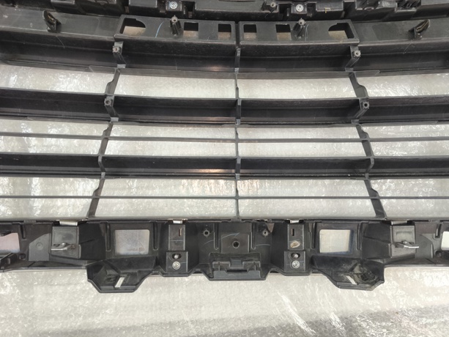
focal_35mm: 24
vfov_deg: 56.8
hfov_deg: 71.6
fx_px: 311
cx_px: 223
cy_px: 166
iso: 400
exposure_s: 1/100
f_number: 1.7
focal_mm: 5.35
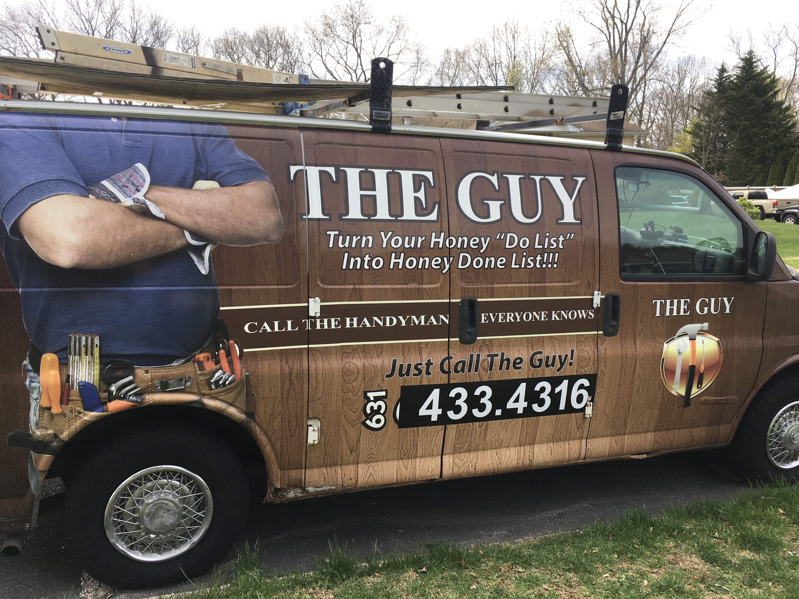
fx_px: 669
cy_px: 300
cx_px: 400
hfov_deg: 61.7
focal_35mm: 29
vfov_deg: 48.2
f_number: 2.2
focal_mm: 4.15
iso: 25
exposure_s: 1/605
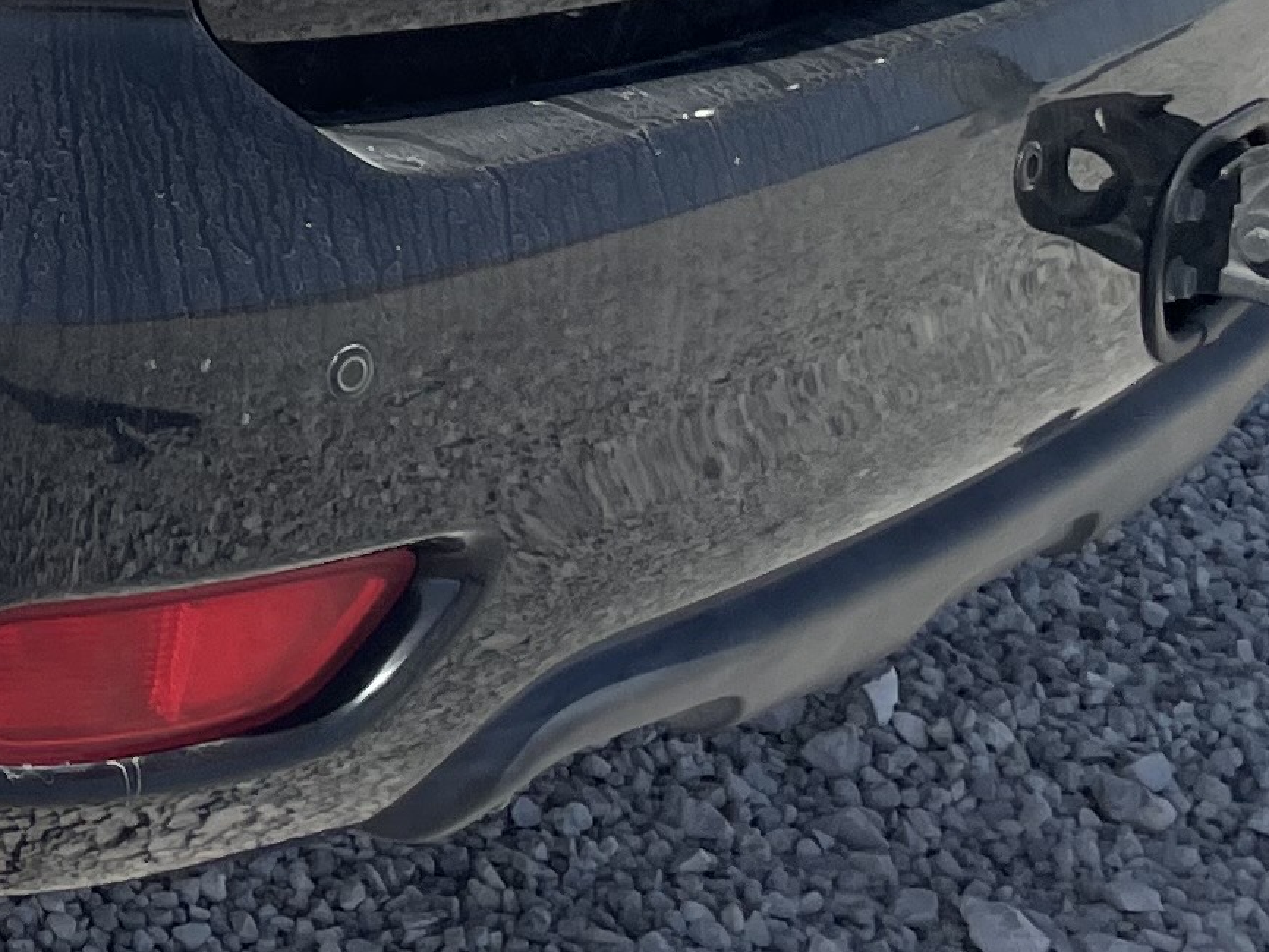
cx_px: -765
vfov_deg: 11.7
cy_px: -521
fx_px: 4437
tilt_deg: -12.1
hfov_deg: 14.8
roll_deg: -3.2
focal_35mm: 121
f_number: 1.6
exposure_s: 1/3610
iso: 32
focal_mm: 4.2
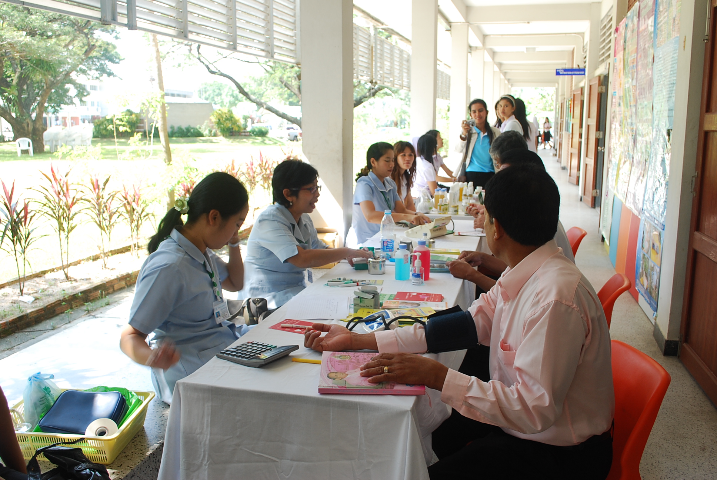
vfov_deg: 40.1
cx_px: 358
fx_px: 658
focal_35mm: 33
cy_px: 240
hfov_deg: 57.2
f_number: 7.1
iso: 200
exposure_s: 1/40
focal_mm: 22
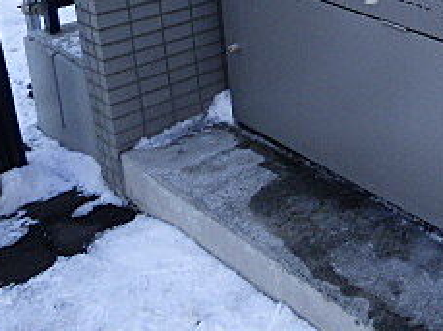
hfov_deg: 30.5
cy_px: -19
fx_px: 716
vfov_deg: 24.5
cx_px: 497
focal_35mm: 56
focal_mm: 3.58
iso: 100
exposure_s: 1/500
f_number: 2.8
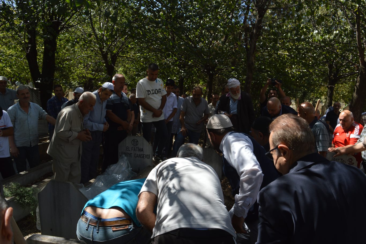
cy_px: 122
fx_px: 274
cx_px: 183
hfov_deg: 67.4
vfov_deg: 47.9
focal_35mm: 27
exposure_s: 1/200
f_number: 7.1
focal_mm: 18
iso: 100
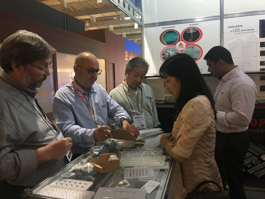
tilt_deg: -4.7
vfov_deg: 48.2
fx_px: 222
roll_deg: +1.4
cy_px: 100
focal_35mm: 29
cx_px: 132
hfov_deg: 61.7
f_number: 2.2
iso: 64
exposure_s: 1/15
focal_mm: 4.15
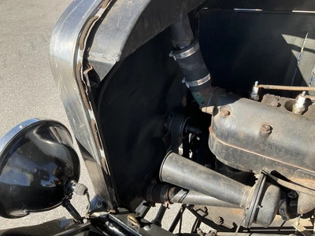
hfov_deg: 61.7
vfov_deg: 48.2
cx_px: 158
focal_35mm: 29
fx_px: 264
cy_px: 118
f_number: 1.8
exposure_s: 1/457
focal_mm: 3
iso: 25
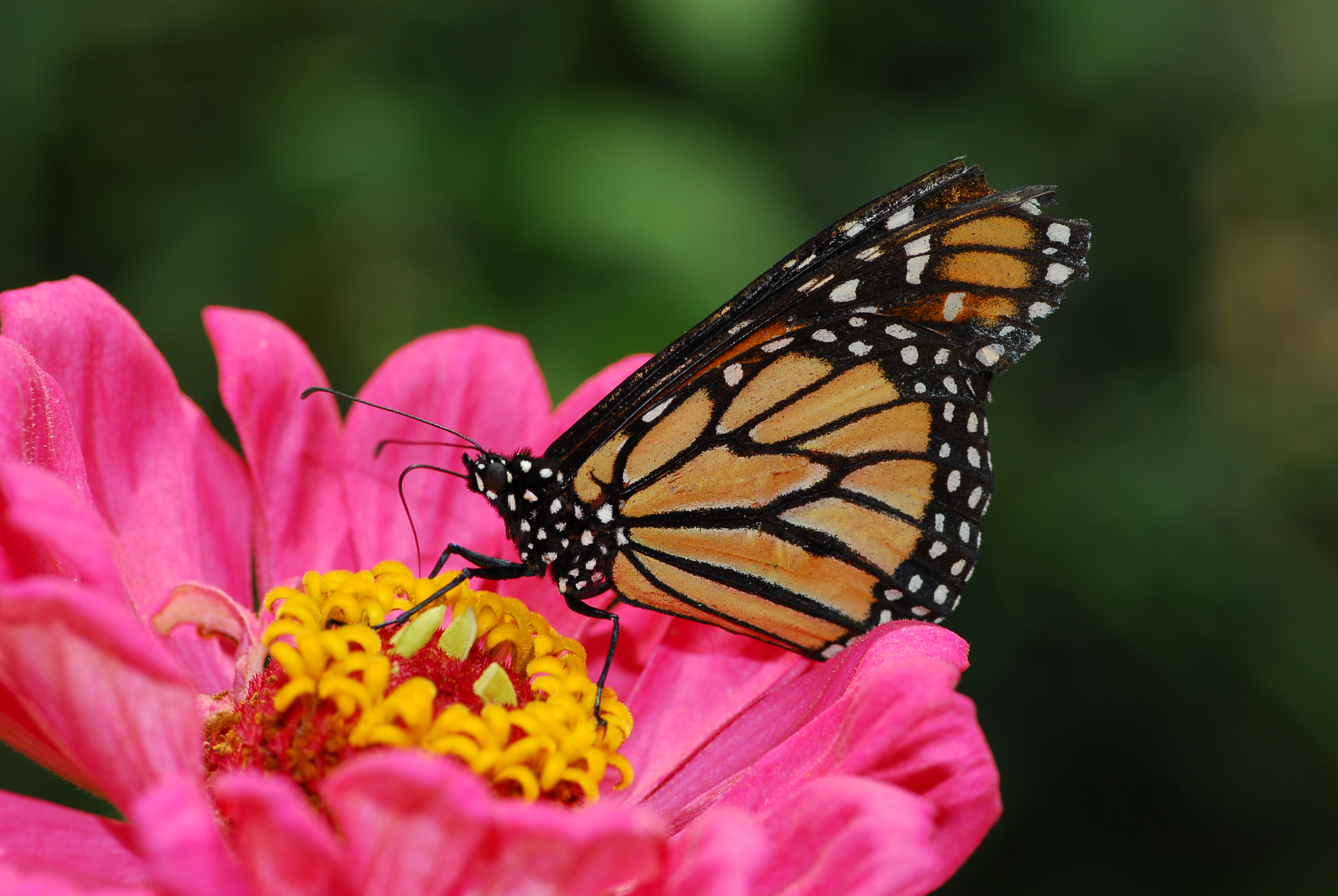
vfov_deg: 8.7
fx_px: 5861
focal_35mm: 158
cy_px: 448
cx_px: 669
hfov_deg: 13.0
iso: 100
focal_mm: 105
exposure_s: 1/200
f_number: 7.1
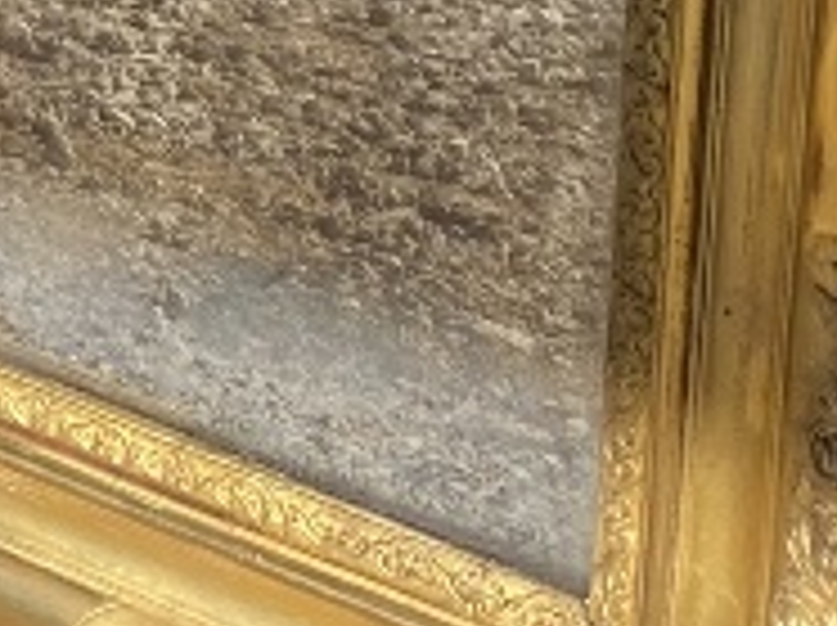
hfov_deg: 11.0
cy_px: -802
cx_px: -706
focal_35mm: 168
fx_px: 4057
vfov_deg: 8.2
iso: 32
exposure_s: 1/1779
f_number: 1.8
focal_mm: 4.25
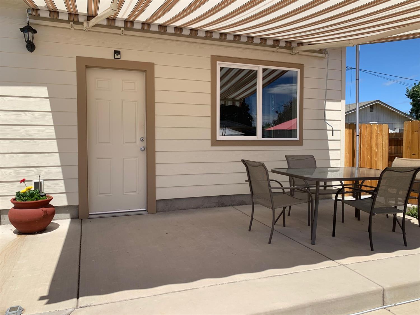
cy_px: 158
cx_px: 210
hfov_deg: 67.3
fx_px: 315
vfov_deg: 53.0
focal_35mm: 26
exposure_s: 1/2309
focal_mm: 4.25
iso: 25
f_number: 1.8
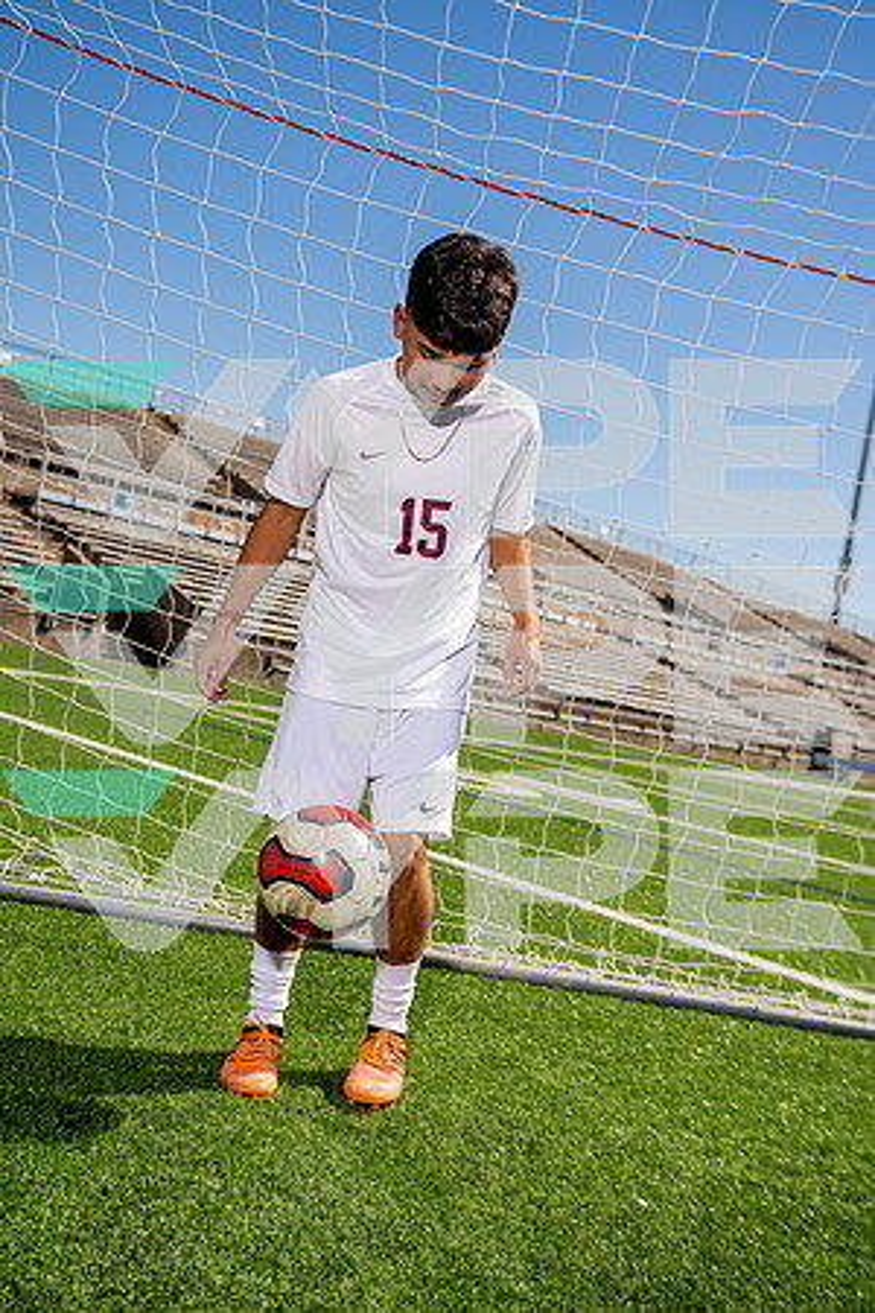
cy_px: 656
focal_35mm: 37
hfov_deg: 35.9
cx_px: 438
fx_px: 1349
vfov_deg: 51.9
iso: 100
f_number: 4
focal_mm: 37
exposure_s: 1/1000
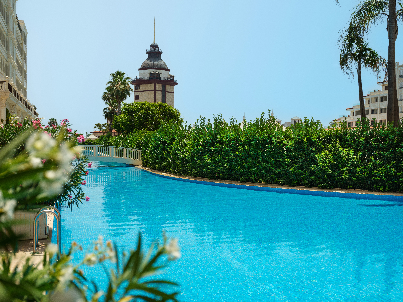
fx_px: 419
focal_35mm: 36
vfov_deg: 39.7
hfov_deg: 51.4
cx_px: 202
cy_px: 151
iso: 200
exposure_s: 1/2700
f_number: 4
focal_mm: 45.7
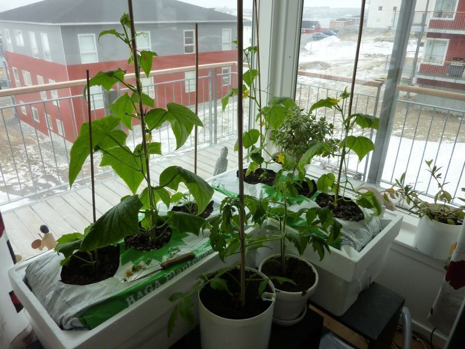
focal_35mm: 25
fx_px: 336
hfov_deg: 69.4
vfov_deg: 54.9
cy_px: 174
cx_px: 232
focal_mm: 4.1
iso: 125
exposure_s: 1/100
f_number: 3.3
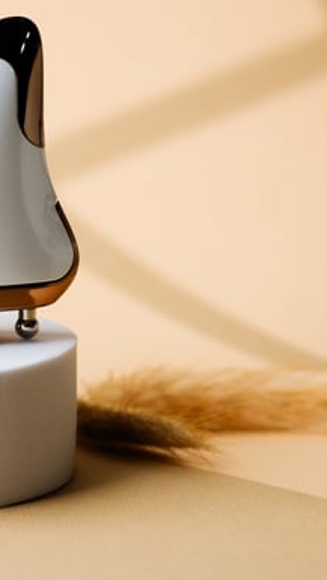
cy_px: 240
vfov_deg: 11.4
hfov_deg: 6.4
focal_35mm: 188
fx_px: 2894
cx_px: -65
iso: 200
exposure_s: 1/125
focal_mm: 60
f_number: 3.6
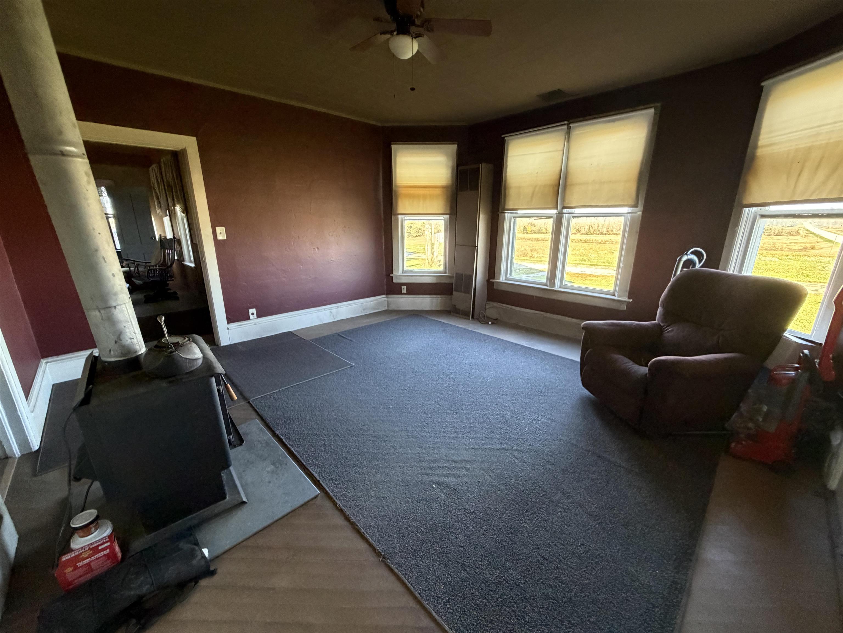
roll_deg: +0.3
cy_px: 316
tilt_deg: -14.2
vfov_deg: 85.7
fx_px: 341
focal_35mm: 14
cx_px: 422
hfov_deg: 102.1
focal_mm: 2.22
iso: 500
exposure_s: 1/60
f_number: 2.2
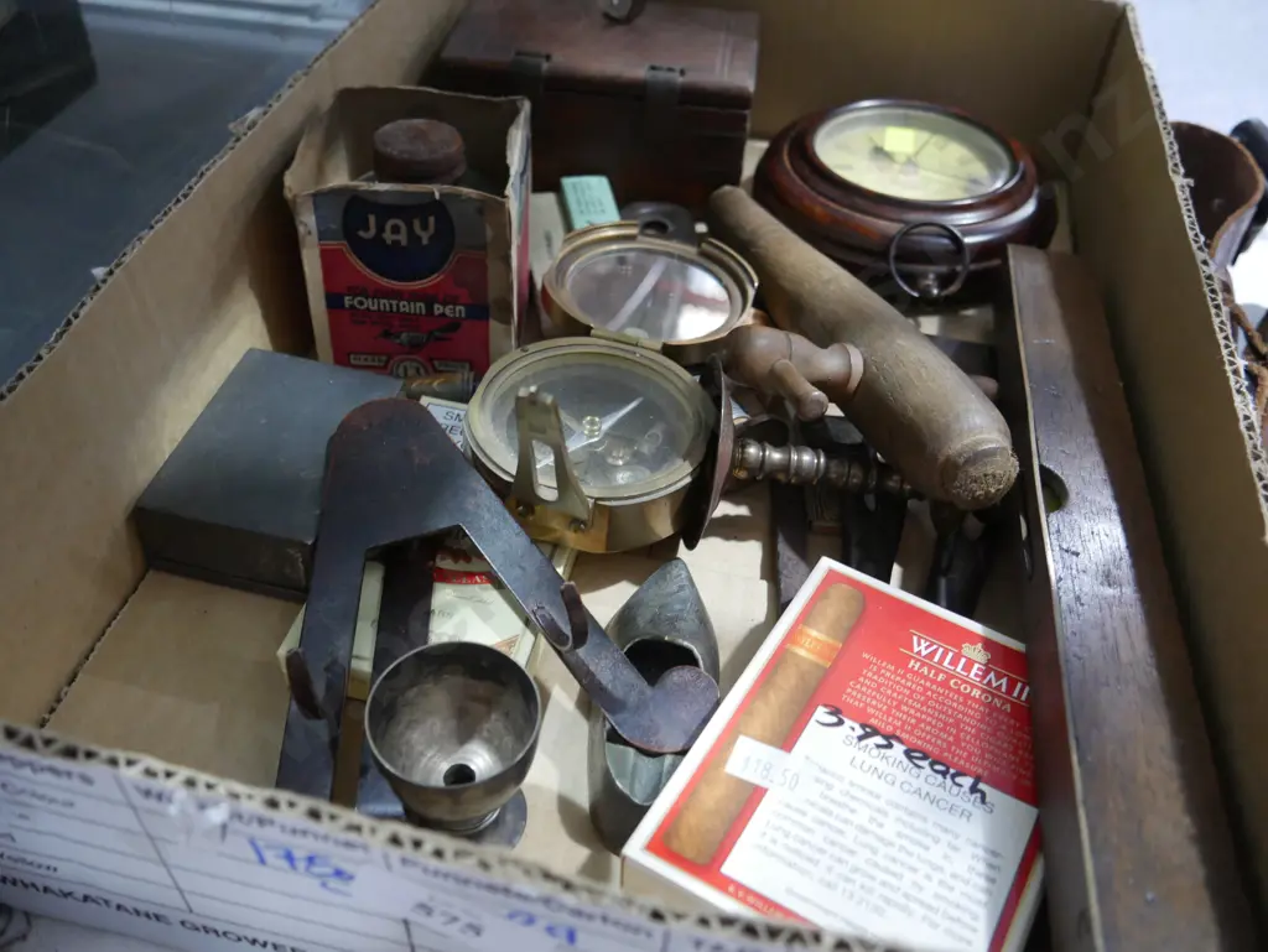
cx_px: 634
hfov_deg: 59.9
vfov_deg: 46.8
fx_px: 1099
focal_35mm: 30
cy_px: 476
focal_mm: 15
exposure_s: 1/60
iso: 1250
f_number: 3.6
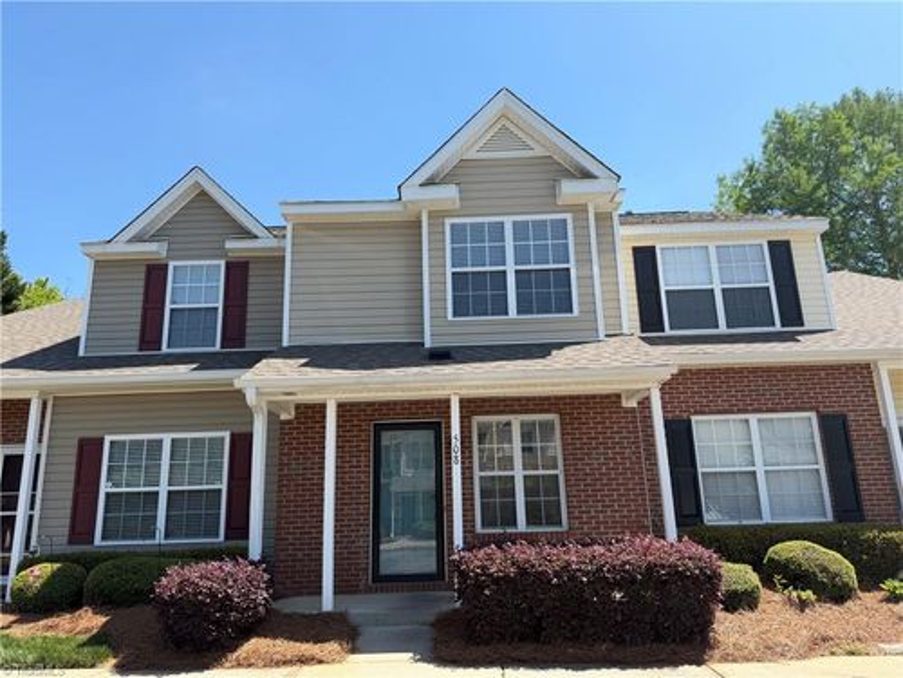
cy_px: 339
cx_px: 452
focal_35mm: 24
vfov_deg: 56.8
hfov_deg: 71.6
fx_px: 626
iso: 80
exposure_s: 1/2801
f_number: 1.78
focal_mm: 6.76
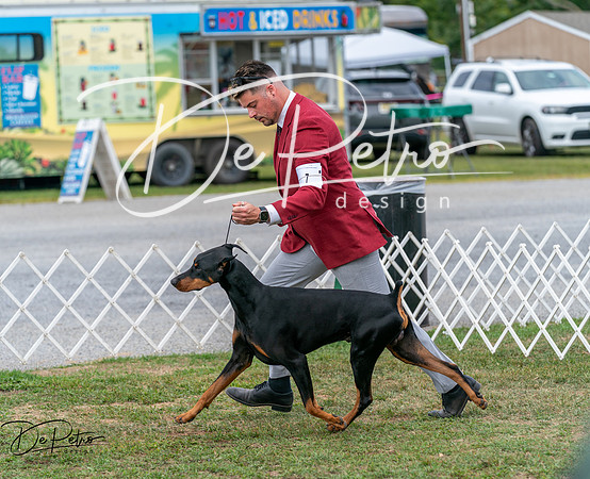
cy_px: 239
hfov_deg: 11.4
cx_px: 293
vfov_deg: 9.3
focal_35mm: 168
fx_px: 2943
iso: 320
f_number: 4
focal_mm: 147
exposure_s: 1/1600
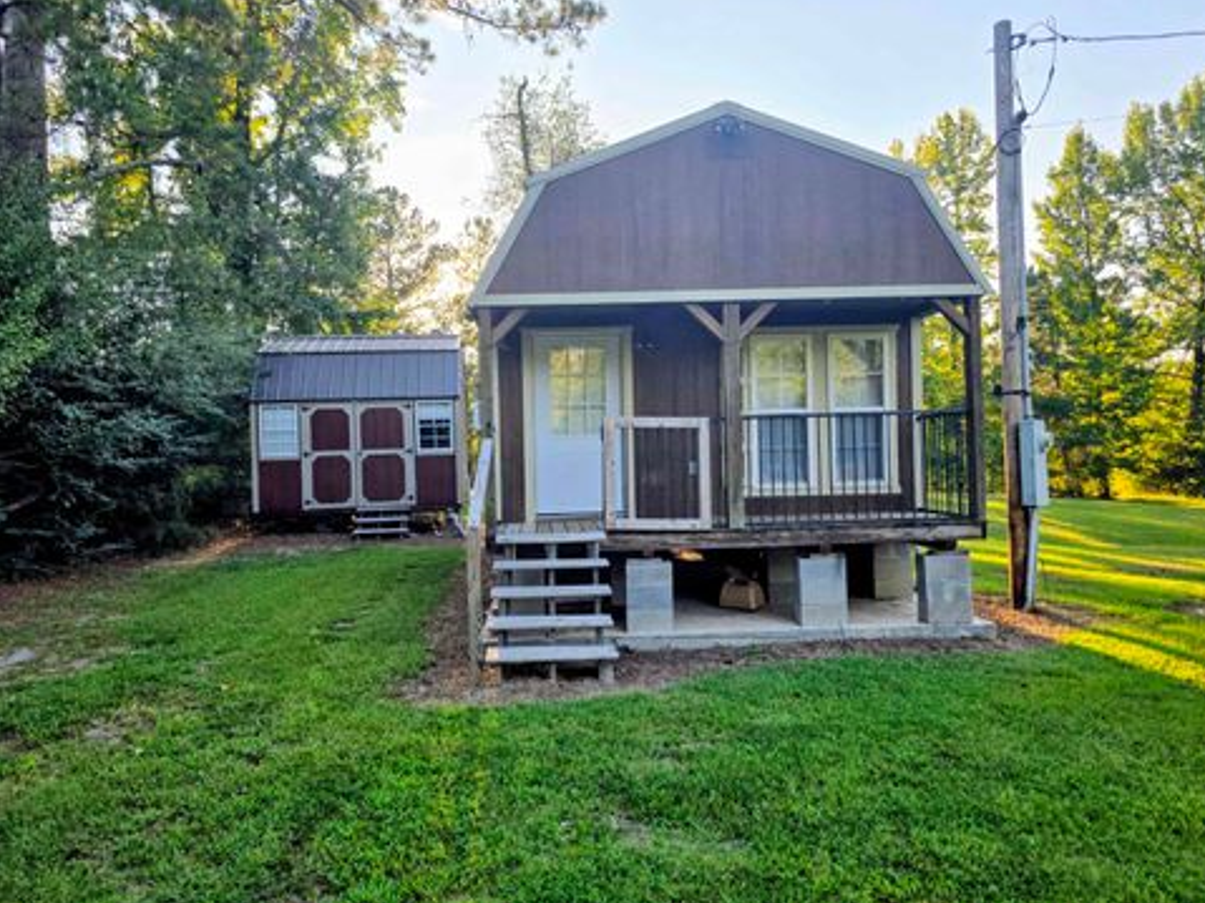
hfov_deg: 71.6
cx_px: 584
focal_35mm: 24
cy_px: 446
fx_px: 835
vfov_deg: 56.8
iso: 80
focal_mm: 6.3
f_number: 1.7
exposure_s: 1/2430
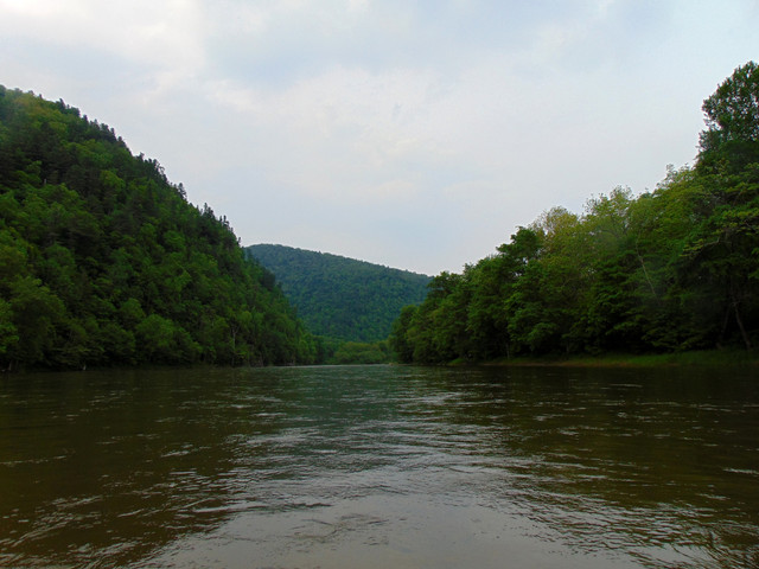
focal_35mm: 25
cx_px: 380
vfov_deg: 54.9
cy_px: 284
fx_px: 548
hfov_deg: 69.4
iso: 80
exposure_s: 1/200
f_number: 7.7
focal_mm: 4.5
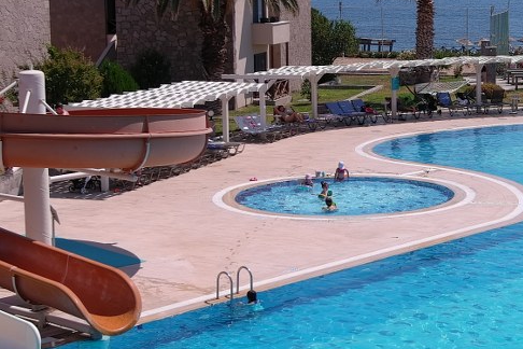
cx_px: 433
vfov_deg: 14.5
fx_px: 1366
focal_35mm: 94
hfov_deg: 21.4
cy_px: 113
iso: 100
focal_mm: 10.57
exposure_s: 1/320
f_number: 2.8
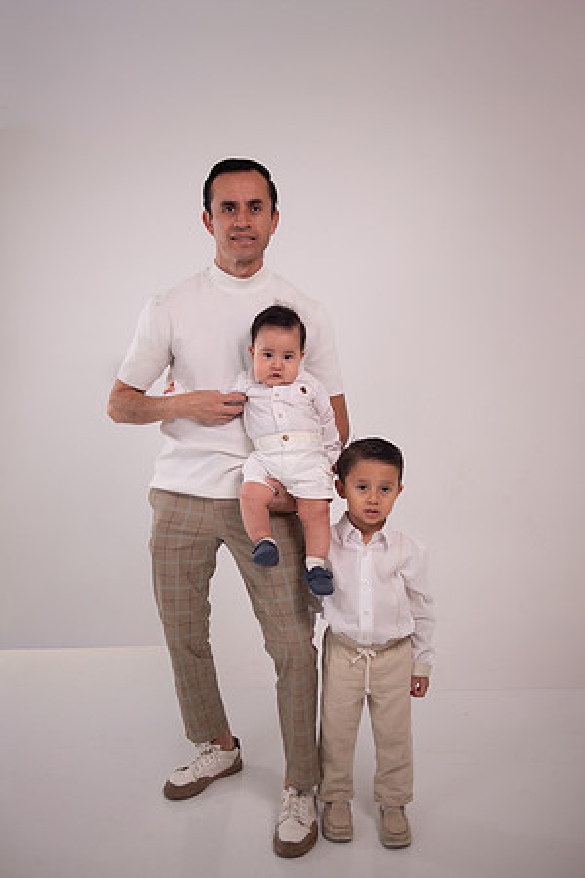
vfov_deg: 54.4
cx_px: 292
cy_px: 439
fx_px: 853
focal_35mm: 35
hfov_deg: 37.9
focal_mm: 35
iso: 100
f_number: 4
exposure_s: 1/250
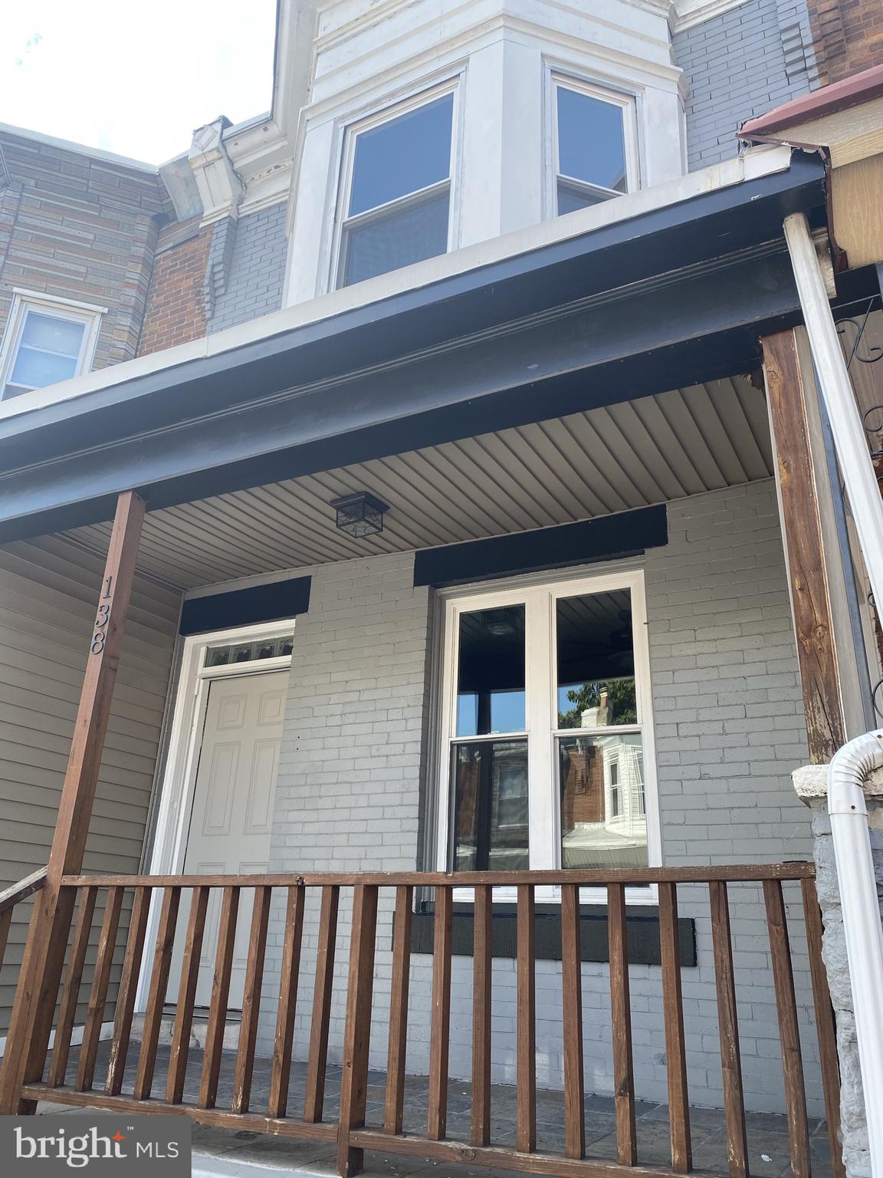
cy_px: 589
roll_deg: -3.9
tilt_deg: +21.6
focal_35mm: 26
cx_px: 442
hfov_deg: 53.1
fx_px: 884
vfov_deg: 67.3
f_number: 1.8
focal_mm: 4.25
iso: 32
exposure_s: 1/485
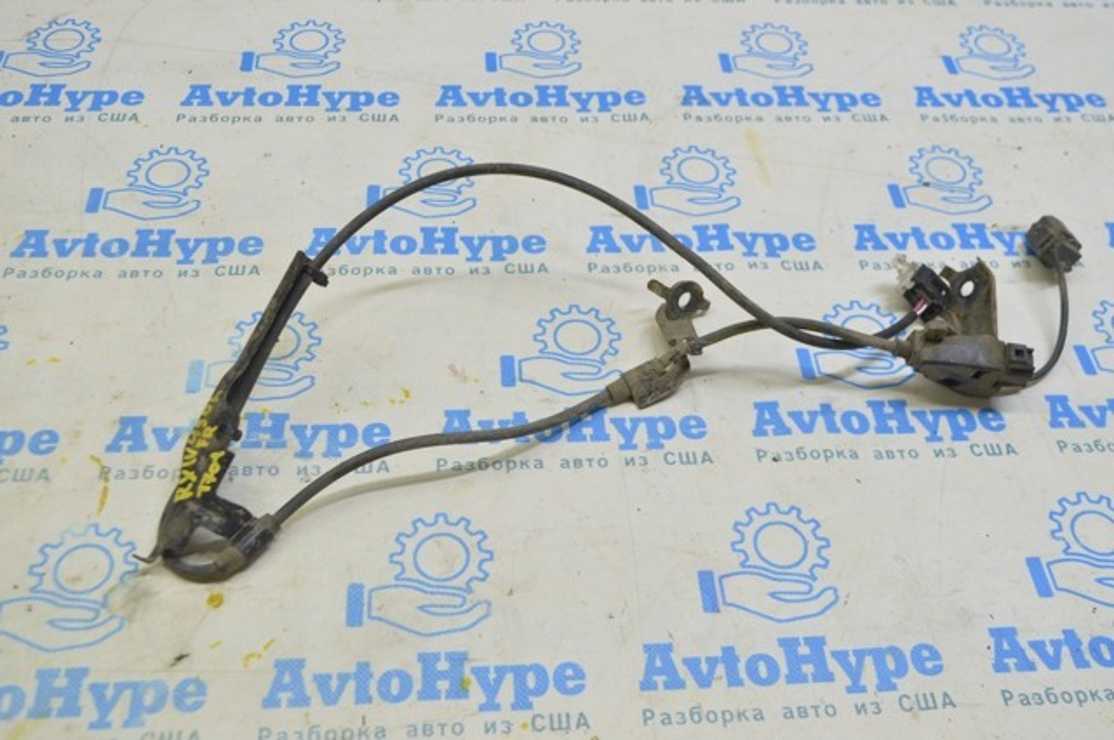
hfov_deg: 51.3
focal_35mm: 38
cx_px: 557
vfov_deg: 35.4
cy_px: 370
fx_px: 1159
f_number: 5.6
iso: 400
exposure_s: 1/25
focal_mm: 25
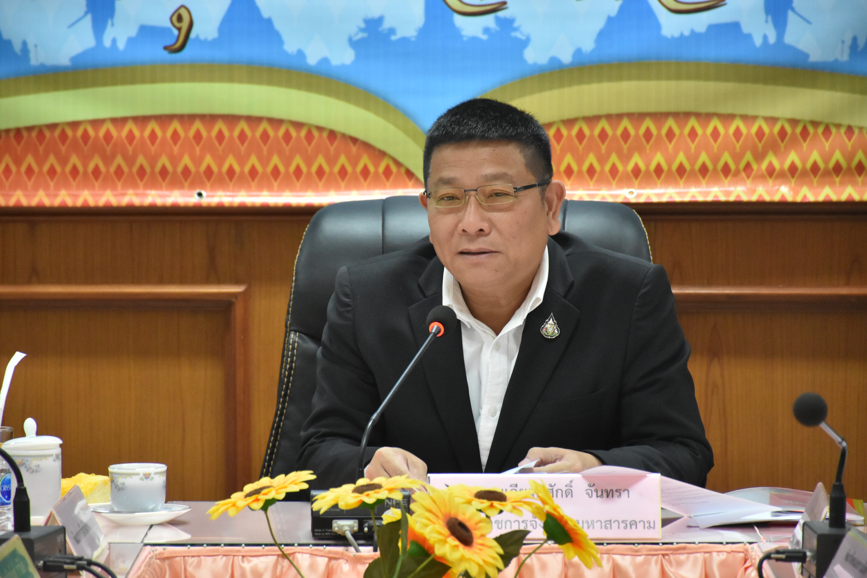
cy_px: 289
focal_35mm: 210
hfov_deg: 9.8
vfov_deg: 6.5
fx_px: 5057
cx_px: 434
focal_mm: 140
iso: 2500
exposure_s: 1/100
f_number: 5.6
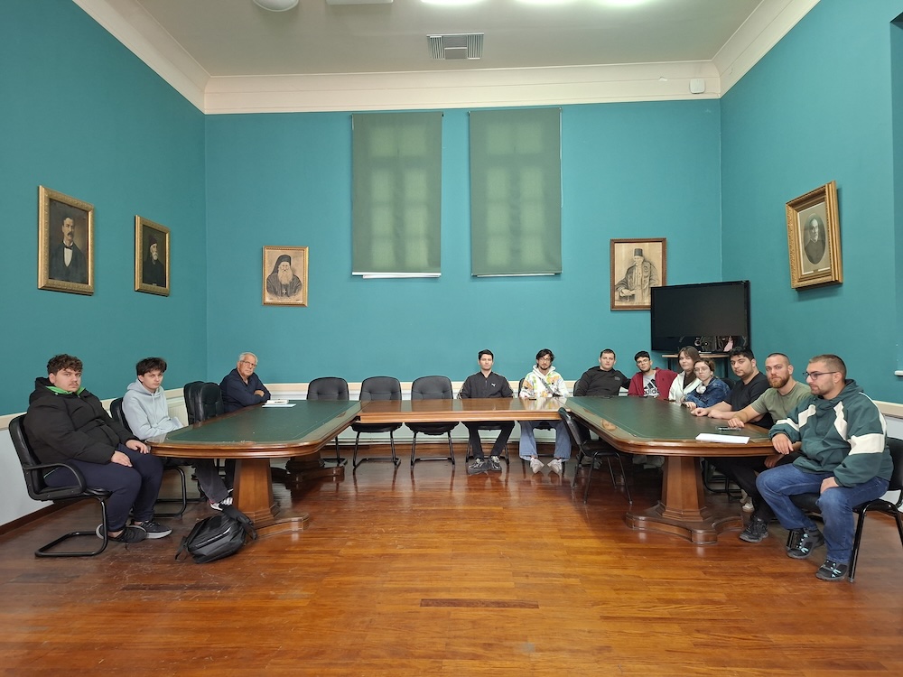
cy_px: 338
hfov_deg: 73.9
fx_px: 600
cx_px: 452
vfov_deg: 58.9
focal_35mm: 23
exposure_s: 1/25
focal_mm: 5.54
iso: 50
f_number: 1.8
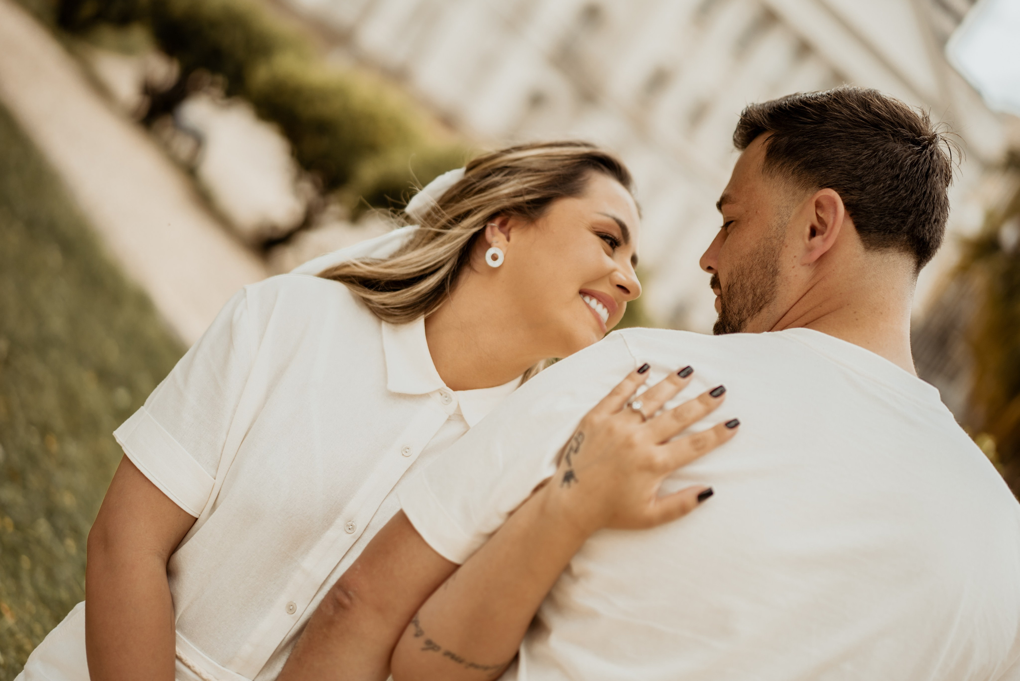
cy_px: 340
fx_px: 1559
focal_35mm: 55
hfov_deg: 36.2
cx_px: 510
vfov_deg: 24.7
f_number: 1.8
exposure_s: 1/1000
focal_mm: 55
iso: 100
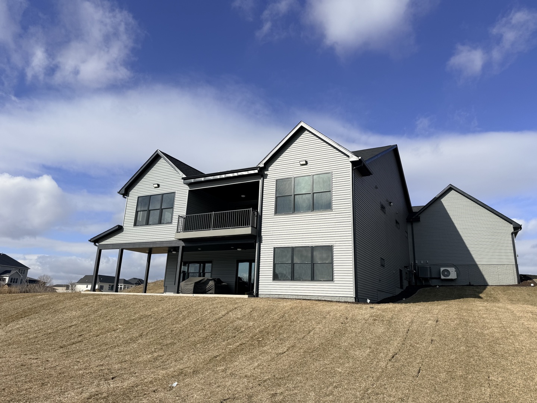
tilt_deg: +17.3
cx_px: 268
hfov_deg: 71.6
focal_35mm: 24
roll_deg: -2.8
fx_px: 372
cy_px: 202
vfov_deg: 56.8
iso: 80
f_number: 1.78
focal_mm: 6.76
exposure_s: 1/7353
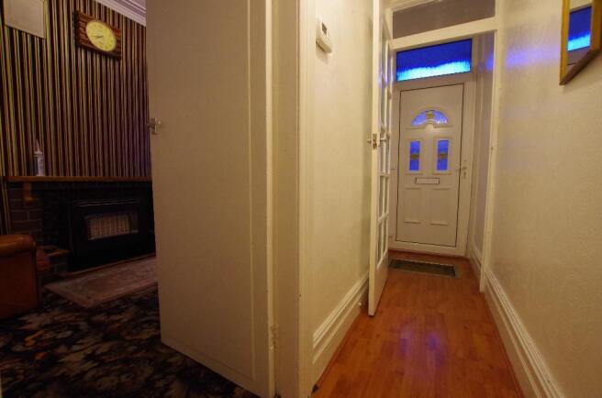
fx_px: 250
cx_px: 301
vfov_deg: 77.0
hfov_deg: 100.5
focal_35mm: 15
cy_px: 199
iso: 1600
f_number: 5
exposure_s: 1/25
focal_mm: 10
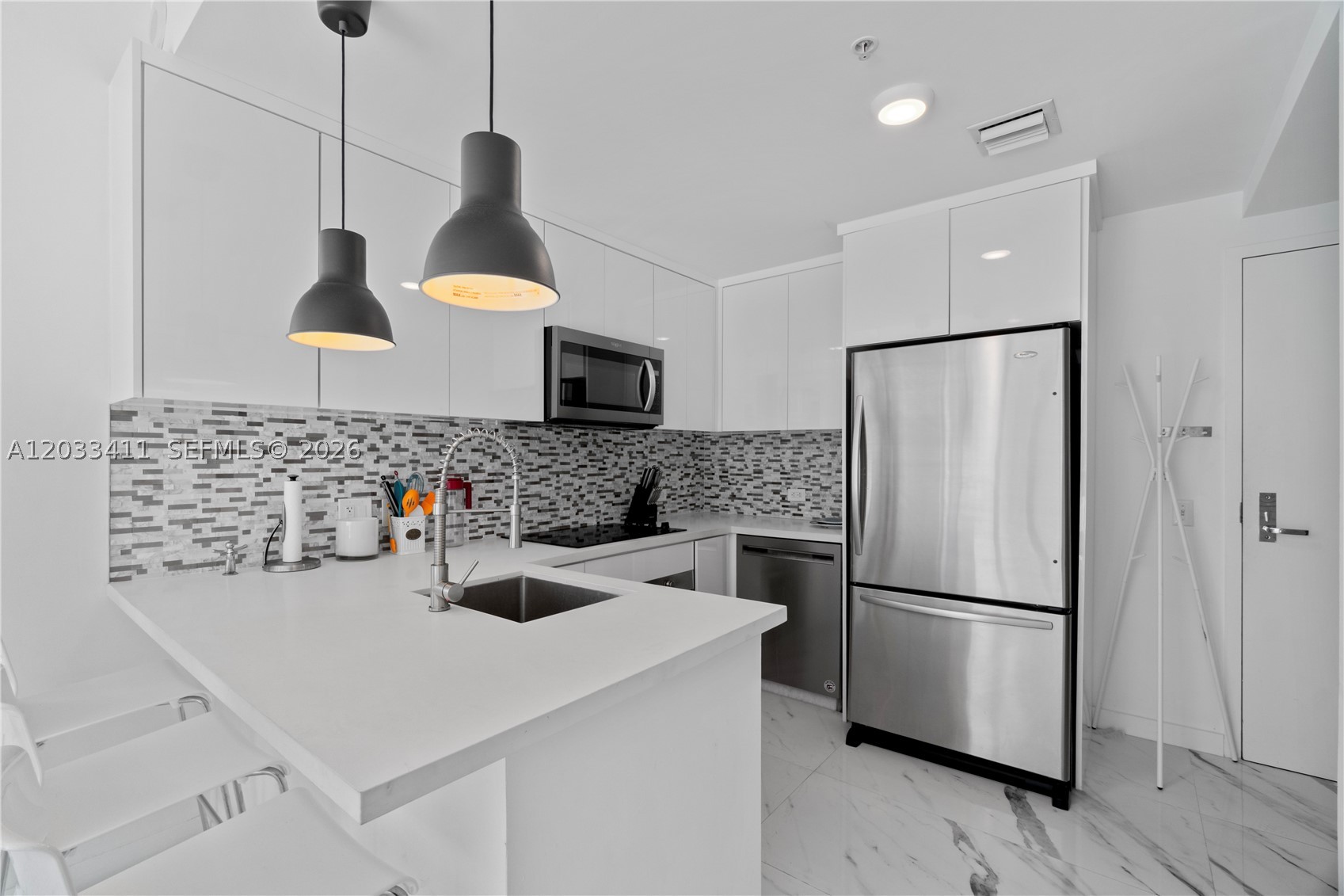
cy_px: 448
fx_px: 560
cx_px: 672
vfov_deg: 77.3
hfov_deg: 100.4
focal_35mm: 15
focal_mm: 10
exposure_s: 1/6
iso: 250
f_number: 9
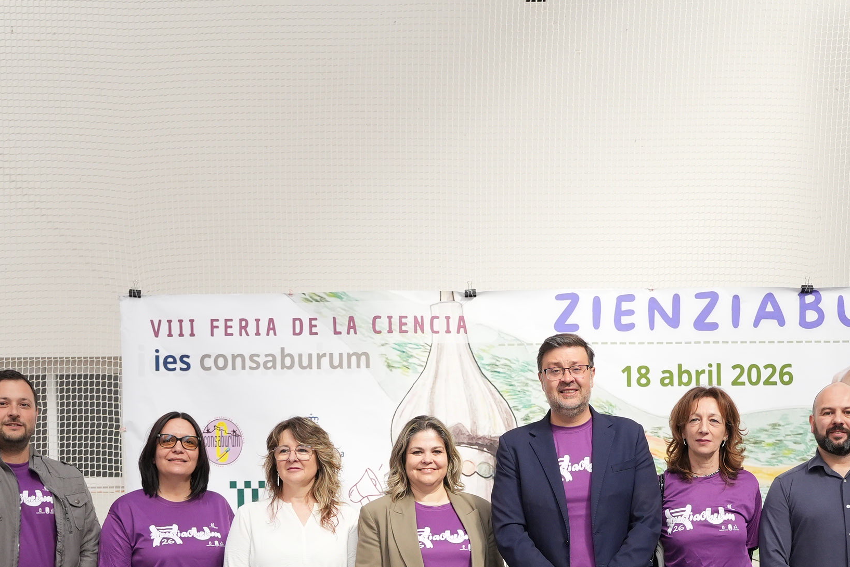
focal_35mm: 60
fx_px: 1417
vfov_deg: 21.6
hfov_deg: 33.2
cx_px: 543
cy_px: 603
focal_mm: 28
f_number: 2.8
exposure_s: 1/1000
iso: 1000
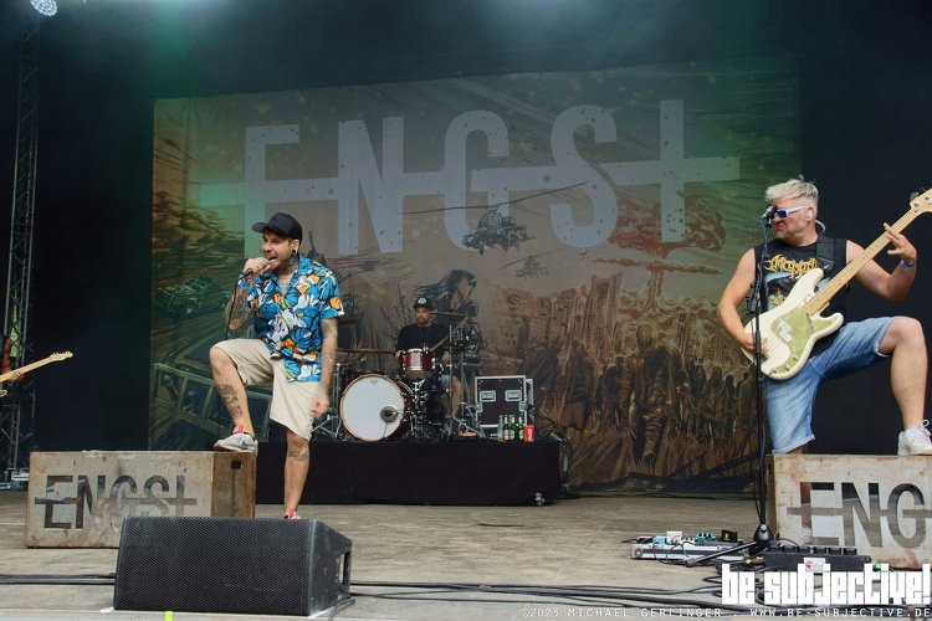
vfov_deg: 36.9
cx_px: 466
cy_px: 310
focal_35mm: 36
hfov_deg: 53.1
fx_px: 932
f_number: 4
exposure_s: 1/60
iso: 100
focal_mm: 24
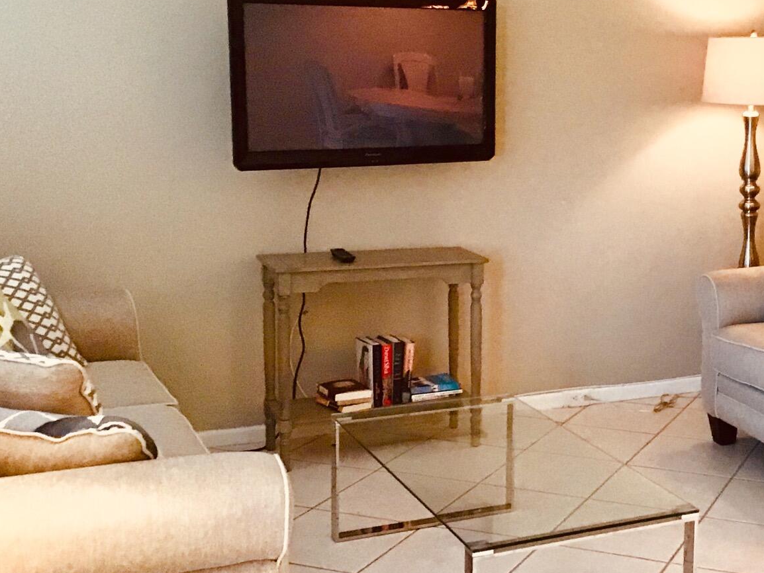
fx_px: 1214
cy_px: 255
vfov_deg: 26.6
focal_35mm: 55
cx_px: 623
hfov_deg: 33.8
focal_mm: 3.3
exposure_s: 1/30
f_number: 2.4
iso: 250
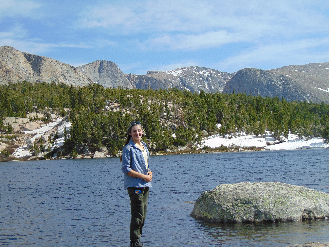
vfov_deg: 20.7
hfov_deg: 27.4
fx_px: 675
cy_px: 124
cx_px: 164
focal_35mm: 71
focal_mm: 12.8
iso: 80
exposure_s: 1/1000
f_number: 3.7
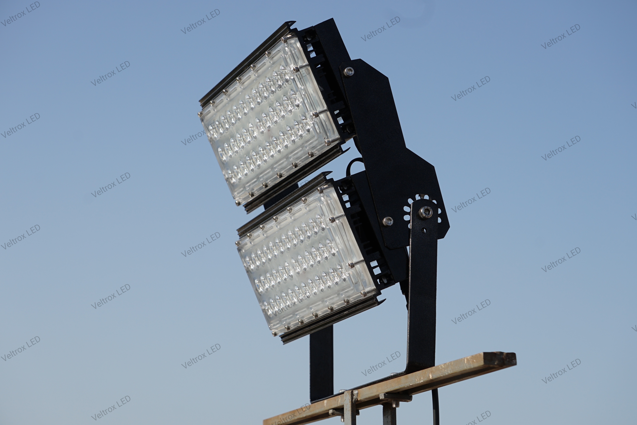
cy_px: 212
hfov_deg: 20.6
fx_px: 1752
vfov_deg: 13.8
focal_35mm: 99
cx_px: 318
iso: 100
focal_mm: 66
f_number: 7.1
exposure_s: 1/400
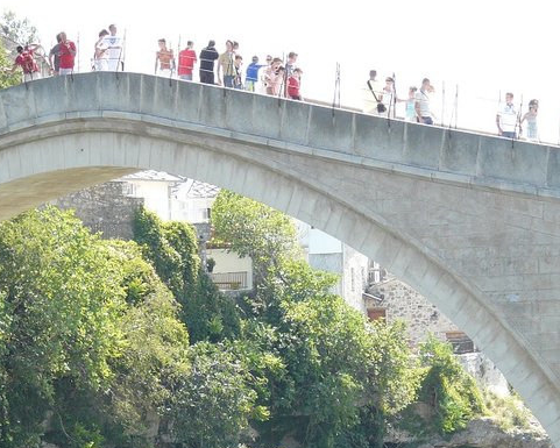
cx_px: 141
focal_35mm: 185
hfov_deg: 10.4
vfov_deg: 8.3
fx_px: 3067
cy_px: 443
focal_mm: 14.7
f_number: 4
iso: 100
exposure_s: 1/200
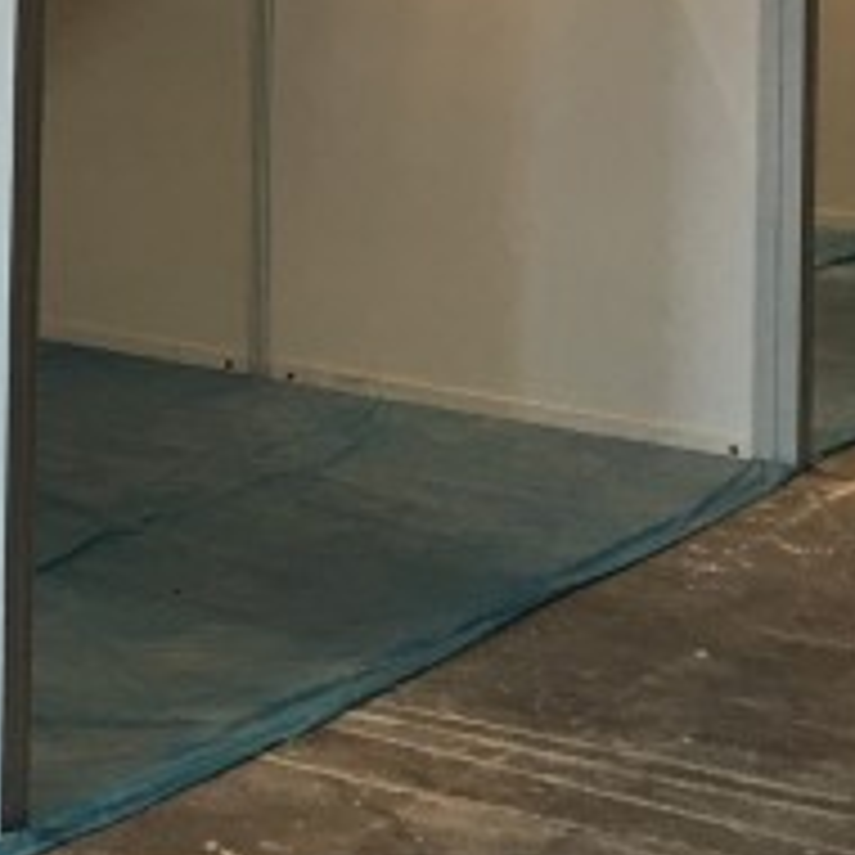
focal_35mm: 138
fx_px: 3856
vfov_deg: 12.0
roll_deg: -1.0
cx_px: -792
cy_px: -454
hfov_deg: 11.5
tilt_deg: +1.0
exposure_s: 1/33
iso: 32
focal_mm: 4.15
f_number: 2.2
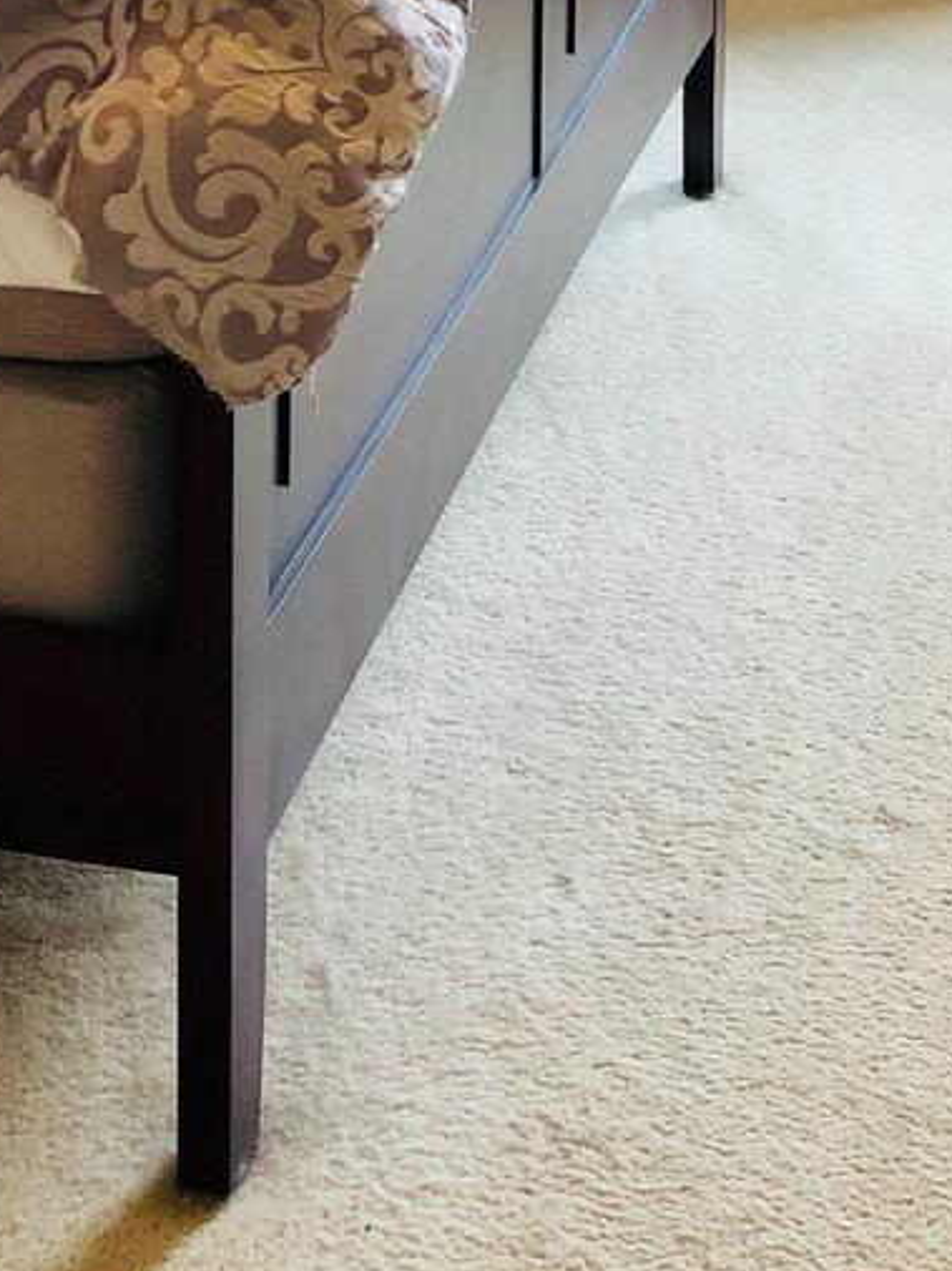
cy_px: -430
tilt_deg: -12.0
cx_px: 605
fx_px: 3119
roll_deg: -0.9
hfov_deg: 17.3
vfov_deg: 20.8
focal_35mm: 85
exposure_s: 1/30
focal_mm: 3.99
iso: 25
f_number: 1.8
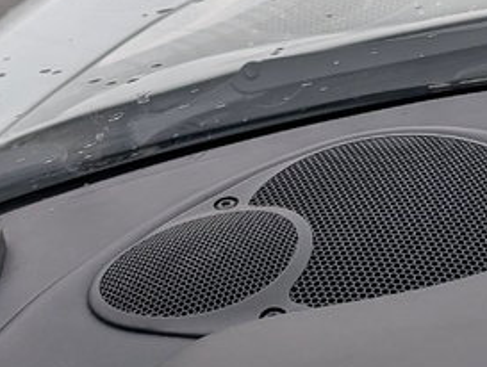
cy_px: -20
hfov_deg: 20.6
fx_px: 1269
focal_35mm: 90
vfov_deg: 16.1
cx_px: 553
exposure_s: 1/451
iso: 156
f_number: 1.68
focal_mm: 6.9
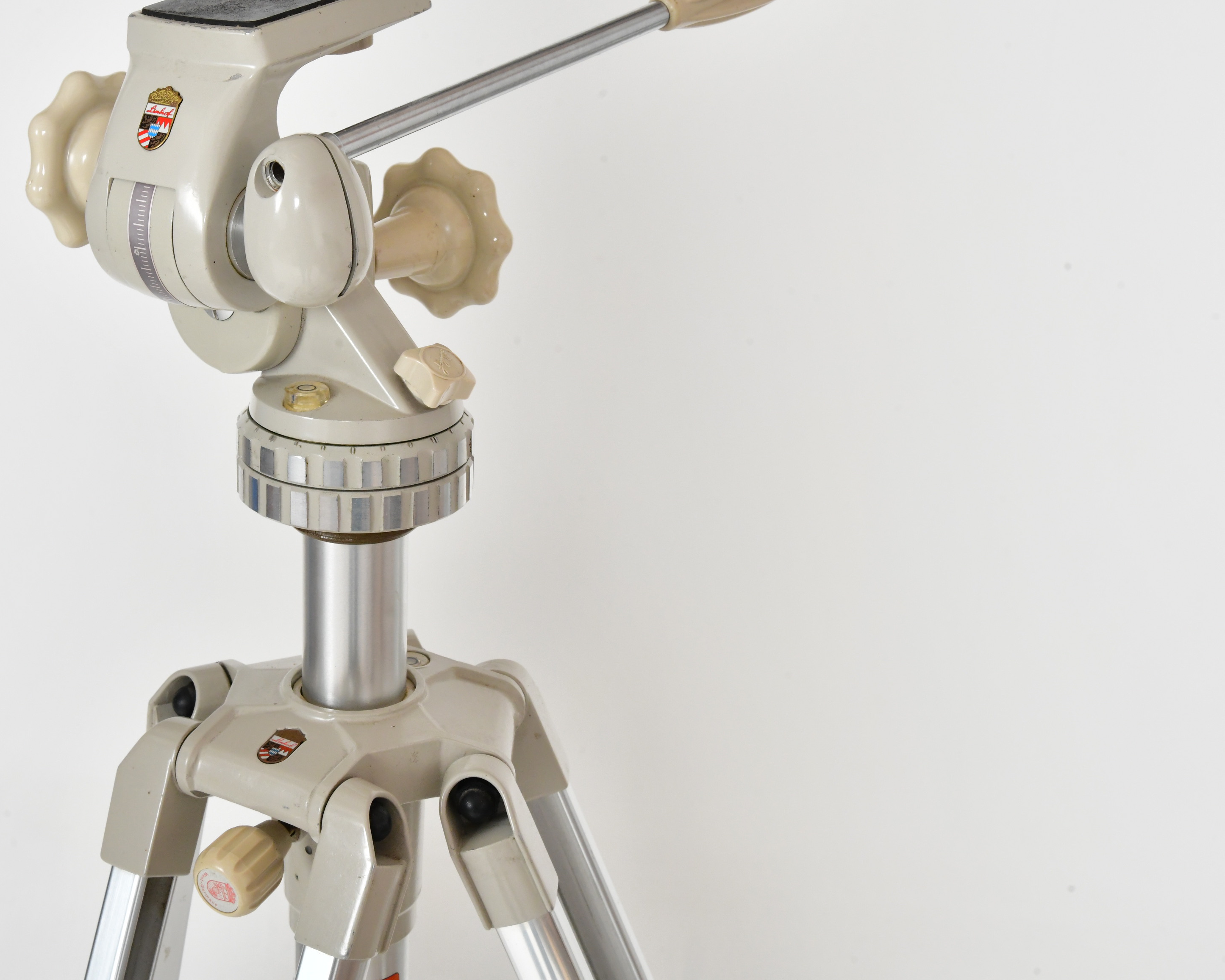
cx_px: 445
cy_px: 430
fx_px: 2429
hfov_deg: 28.2
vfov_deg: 22.8
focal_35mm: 67
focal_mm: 50
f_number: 14
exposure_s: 1/125
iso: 1600
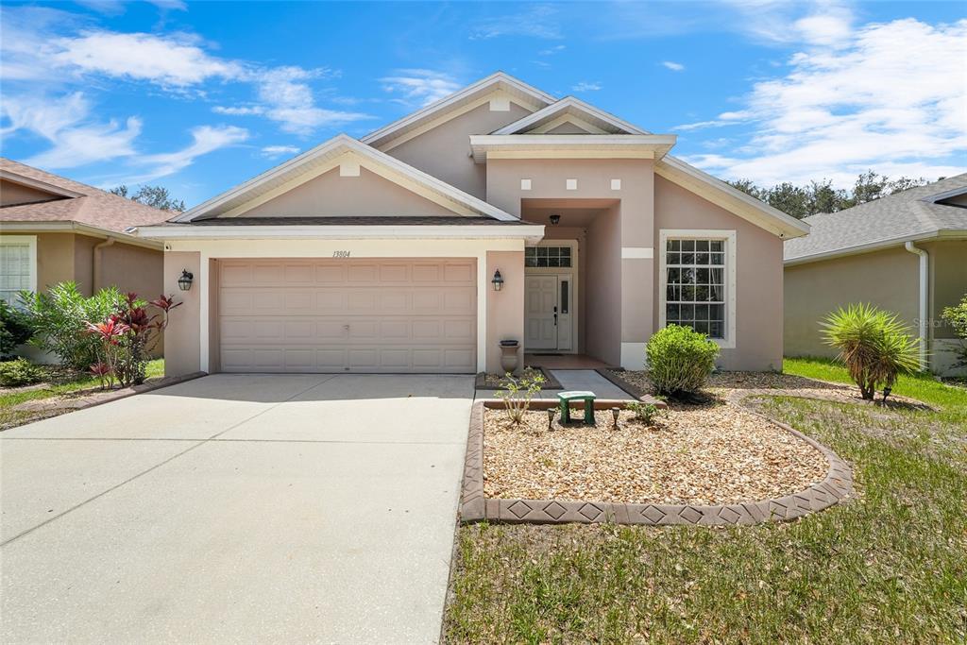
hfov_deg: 104.2
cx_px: 484
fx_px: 376
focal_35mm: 14
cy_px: 322
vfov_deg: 81.2
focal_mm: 14
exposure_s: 1/500
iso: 400
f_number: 7.1
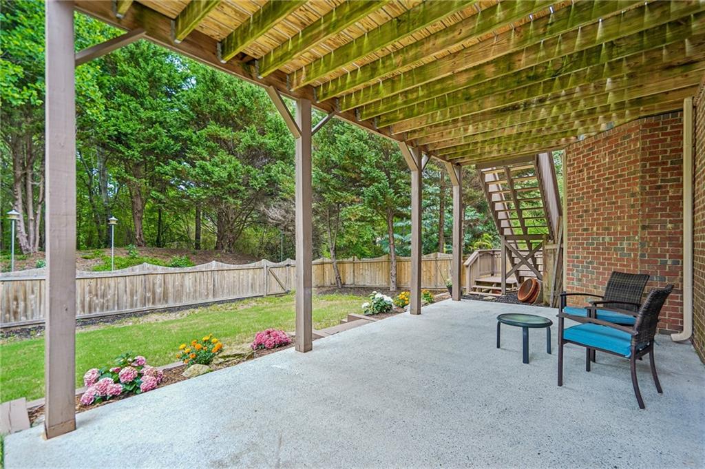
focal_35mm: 16
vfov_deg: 73.7
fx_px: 313
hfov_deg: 96.8
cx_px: 352
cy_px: 234
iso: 50
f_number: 4
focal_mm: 16
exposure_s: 1/50
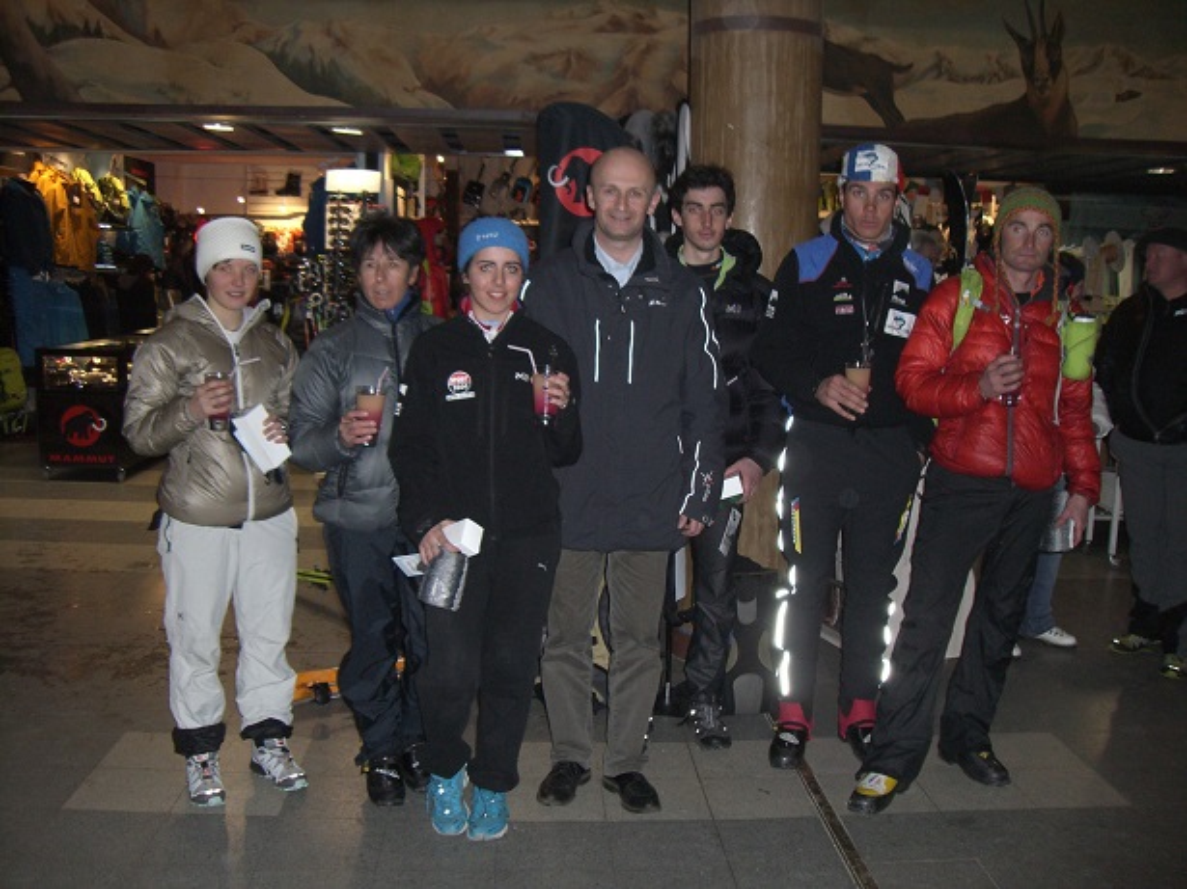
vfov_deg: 37.7
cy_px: 444
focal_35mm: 38
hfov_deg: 49.0
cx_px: 594
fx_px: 1303
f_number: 2.7
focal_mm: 6.2
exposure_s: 1/60
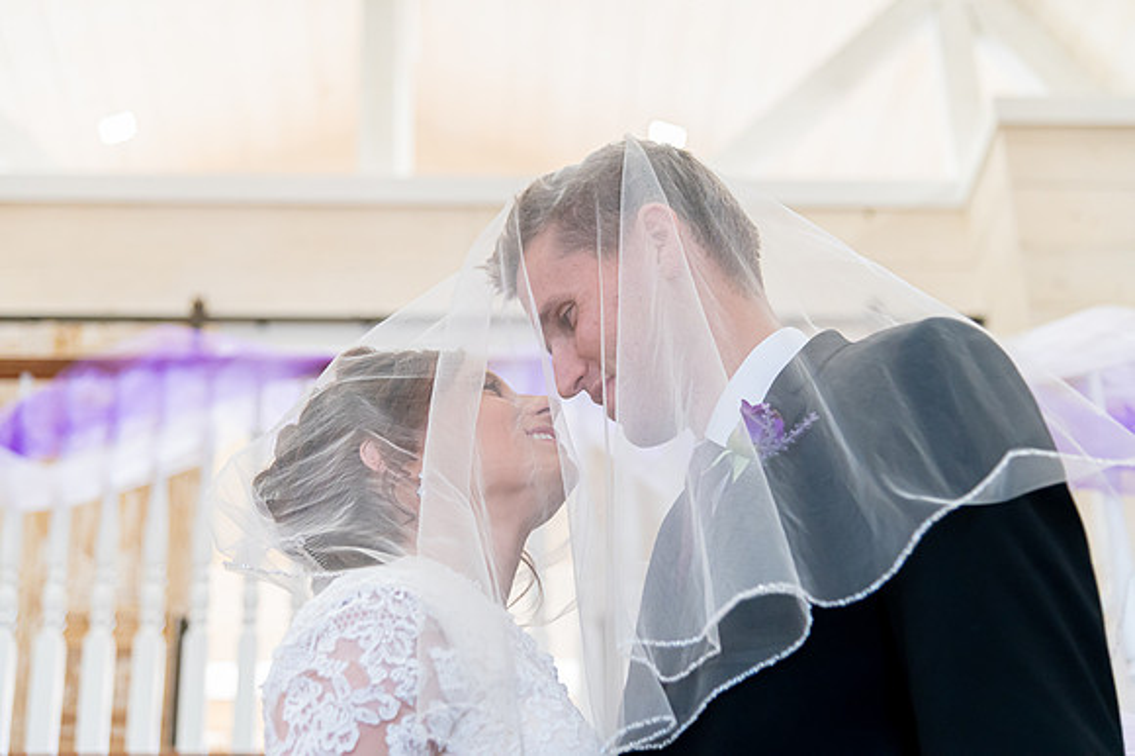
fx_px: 2048
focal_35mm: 65
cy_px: 378
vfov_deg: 20.9
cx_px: 568
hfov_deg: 31.0
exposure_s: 1/500
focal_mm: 65
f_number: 4
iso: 4000
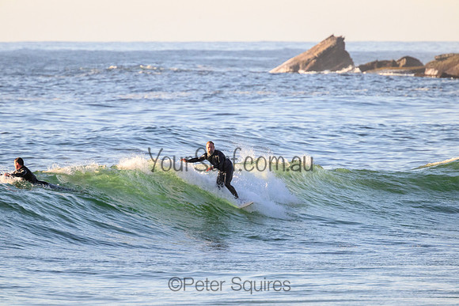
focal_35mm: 811
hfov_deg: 2.5
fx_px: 10344
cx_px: 230
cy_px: 153
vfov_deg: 1.7
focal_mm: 800
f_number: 11
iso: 1800
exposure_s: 1/2000
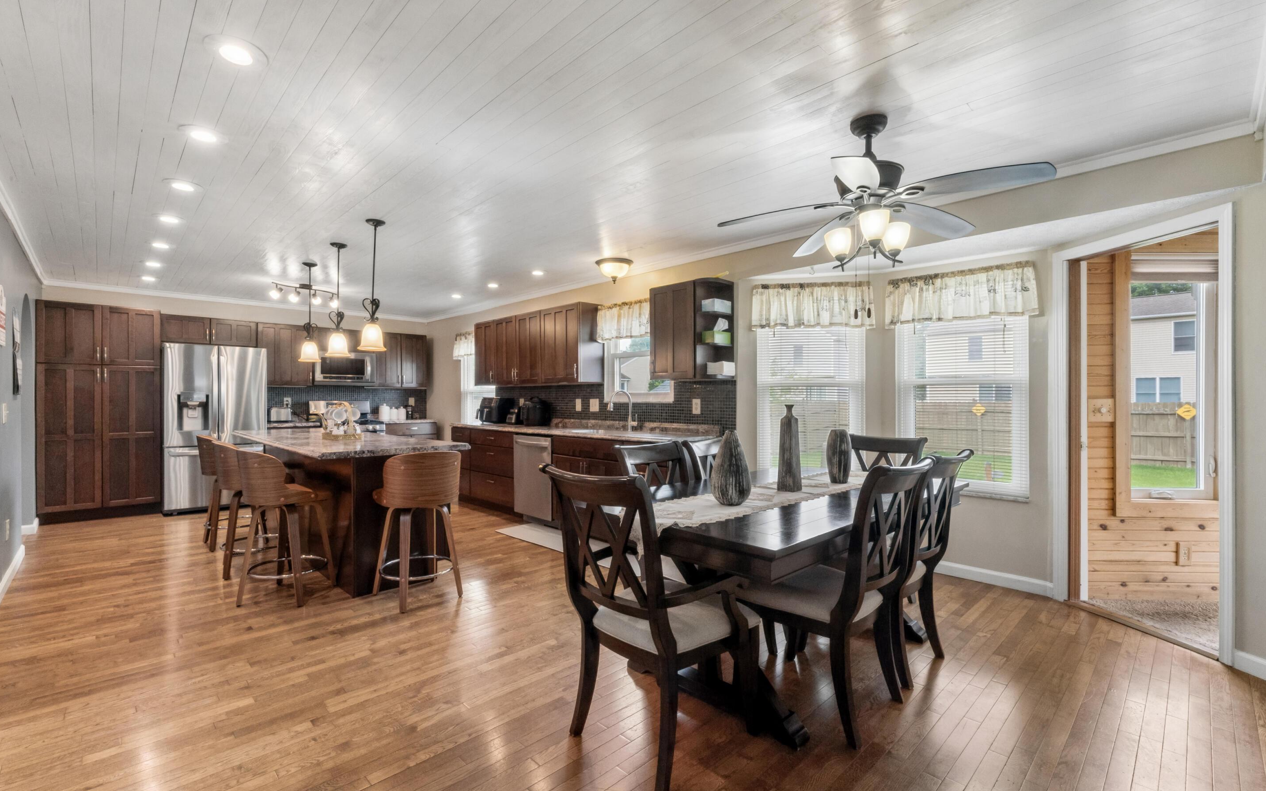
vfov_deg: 71.3
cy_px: 388
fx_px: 552
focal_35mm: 16
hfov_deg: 97.8
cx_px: 610
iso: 800
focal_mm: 15
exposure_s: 1/20
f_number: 22
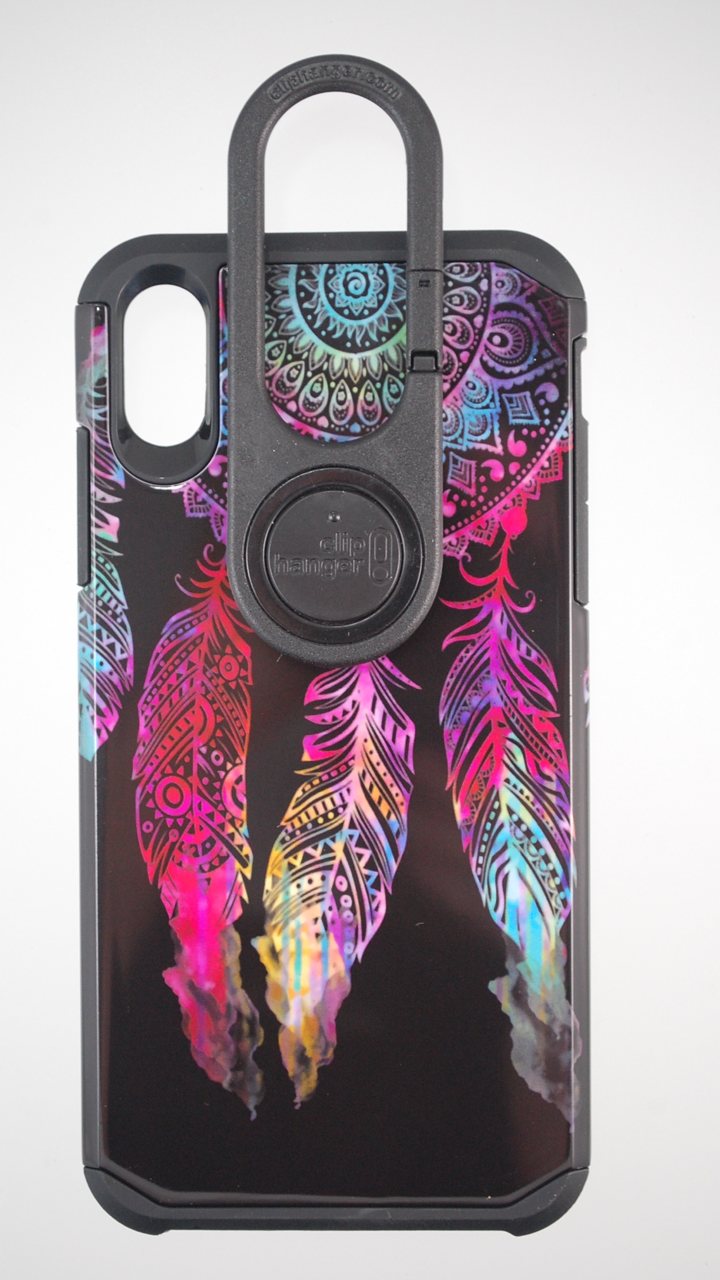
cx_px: 340
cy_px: 639
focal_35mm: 73
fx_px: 2478
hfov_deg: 16.5
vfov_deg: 29.0
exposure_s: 1/25
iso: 800
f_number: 5.3
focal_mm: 46
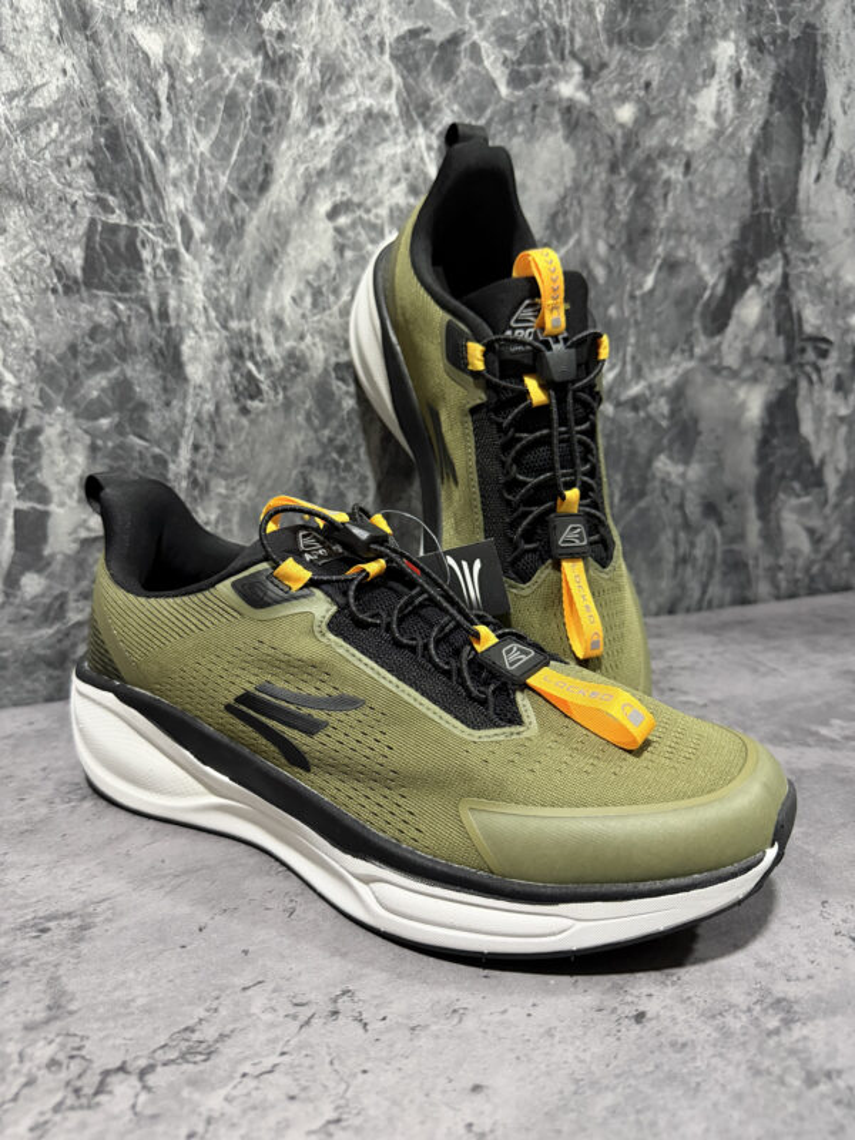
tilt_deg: -13.9
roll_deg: +0.0
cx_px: 428
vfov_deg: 71.6
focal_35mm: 24
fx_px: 790
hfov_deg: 56.8
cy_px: 570
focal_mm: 6.76
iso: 800
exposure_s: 1/60
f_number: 1.78
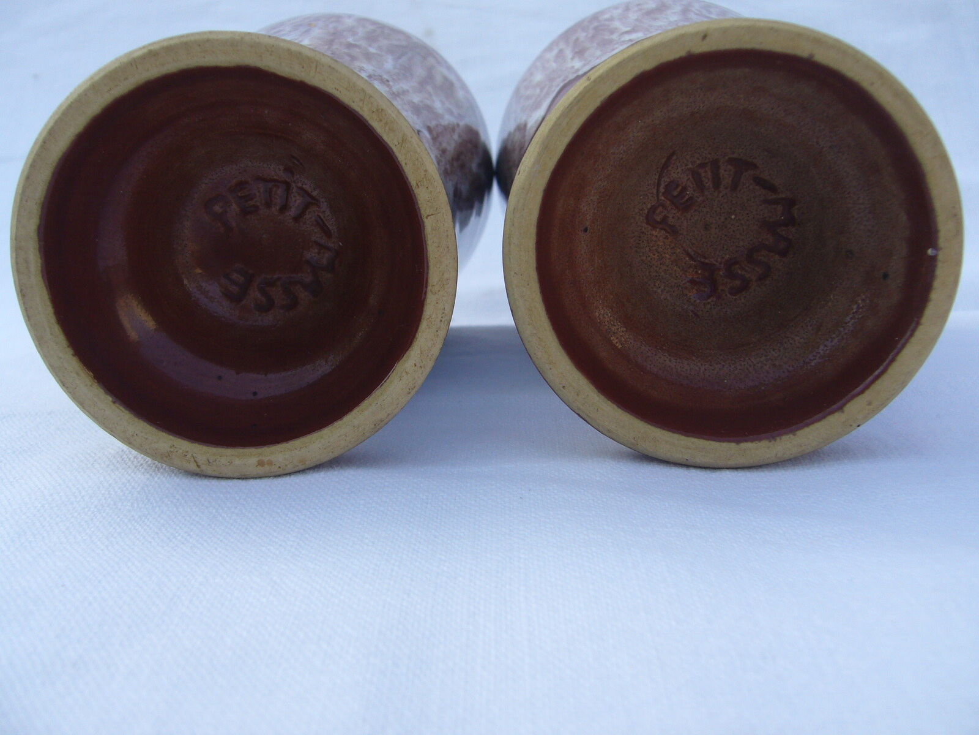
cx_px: 490
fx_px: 990
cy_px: 368
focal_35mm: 35
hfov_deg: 52.6
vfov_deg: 40.7
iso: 80
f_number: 5.6
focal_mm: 5.8
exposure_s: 1/100
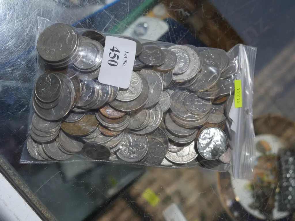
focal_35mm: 54
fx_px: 460
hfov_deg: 35.5
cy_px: 110
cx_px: 148
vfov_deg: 27.1
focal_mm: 27
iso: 250
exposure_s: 1/60
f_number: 5.3
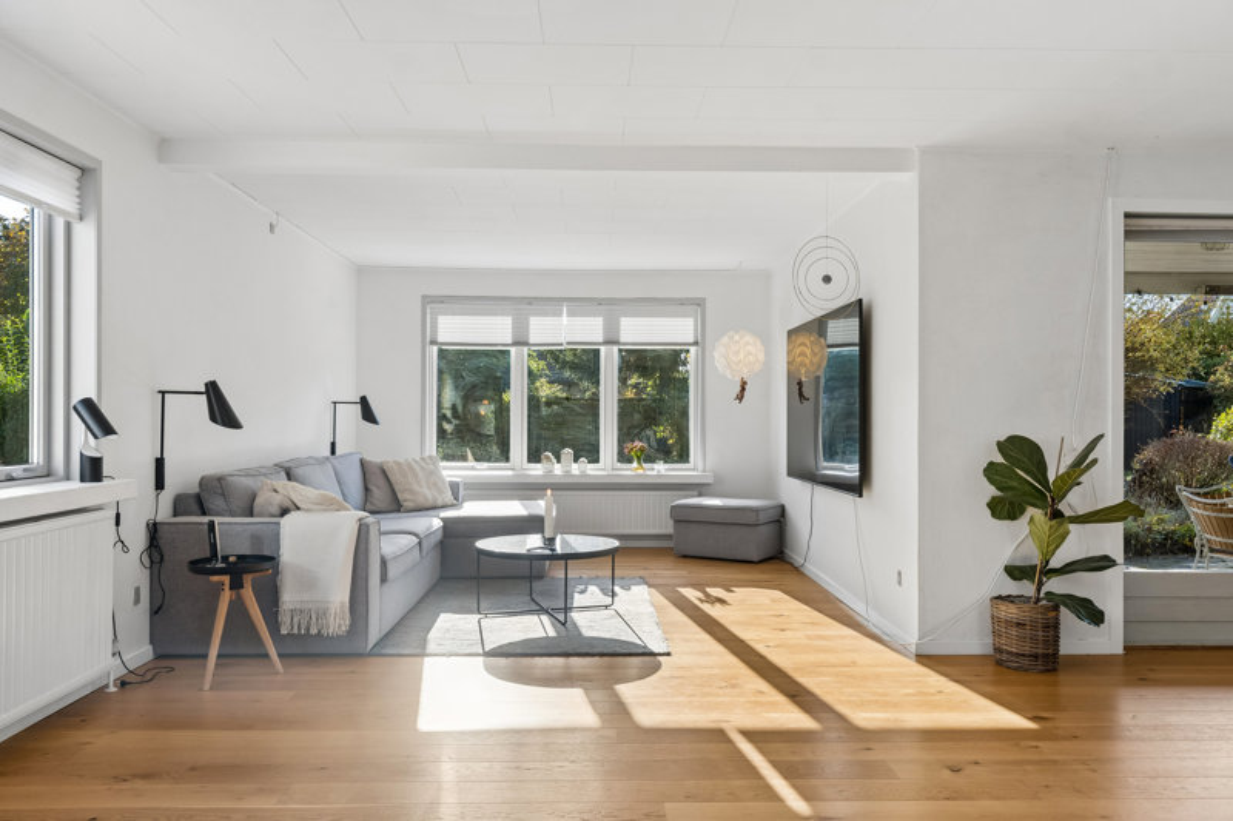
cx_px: 616
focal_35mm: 28
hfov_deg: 66.0
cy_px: 410
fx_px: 950
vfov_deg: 46.8
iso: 200
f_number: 8
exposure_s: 1/50
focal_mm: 18.5
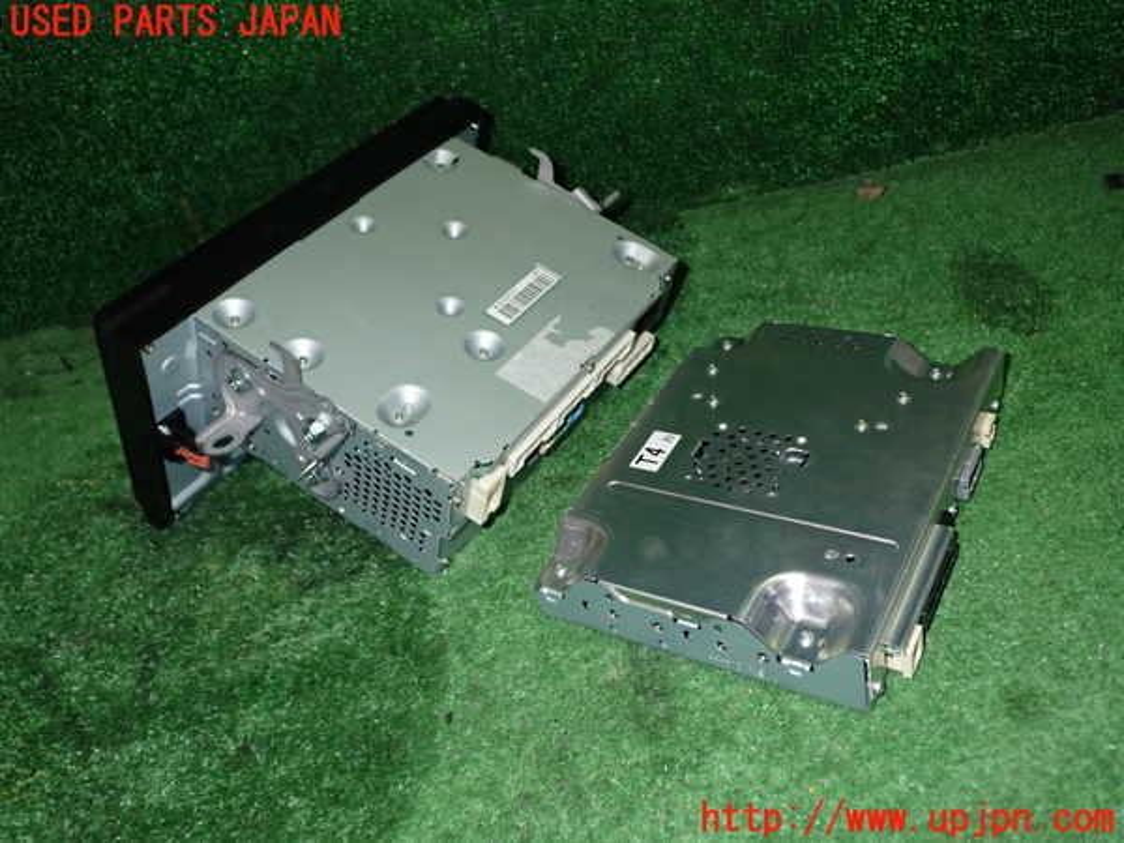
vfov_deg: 44.2
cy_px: 422
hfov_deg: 56.8
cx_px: 562
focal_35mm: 32
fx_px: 1039
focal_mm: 5.79
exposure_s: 1/30
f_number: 7.1
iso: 400
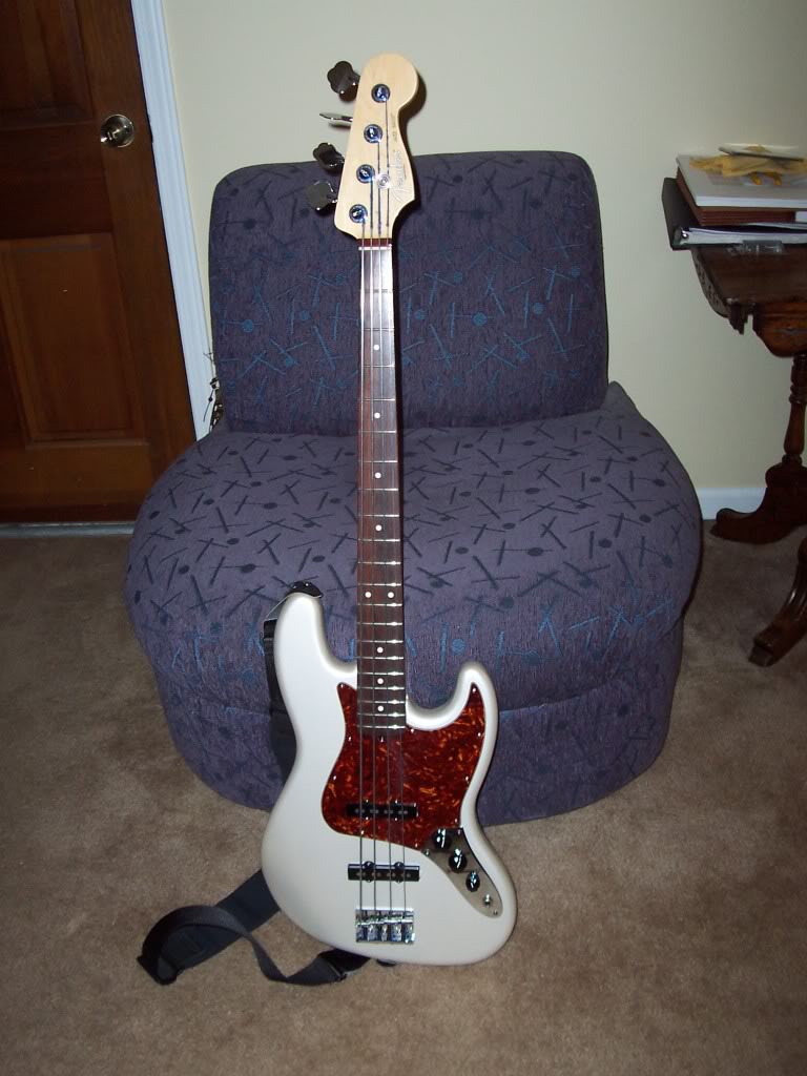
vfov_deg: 50.1
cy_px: 538
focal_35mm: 37
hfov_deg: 38.7
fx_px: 1150
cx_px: 404
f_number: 2.8
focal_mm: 5.6
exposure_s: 1/60
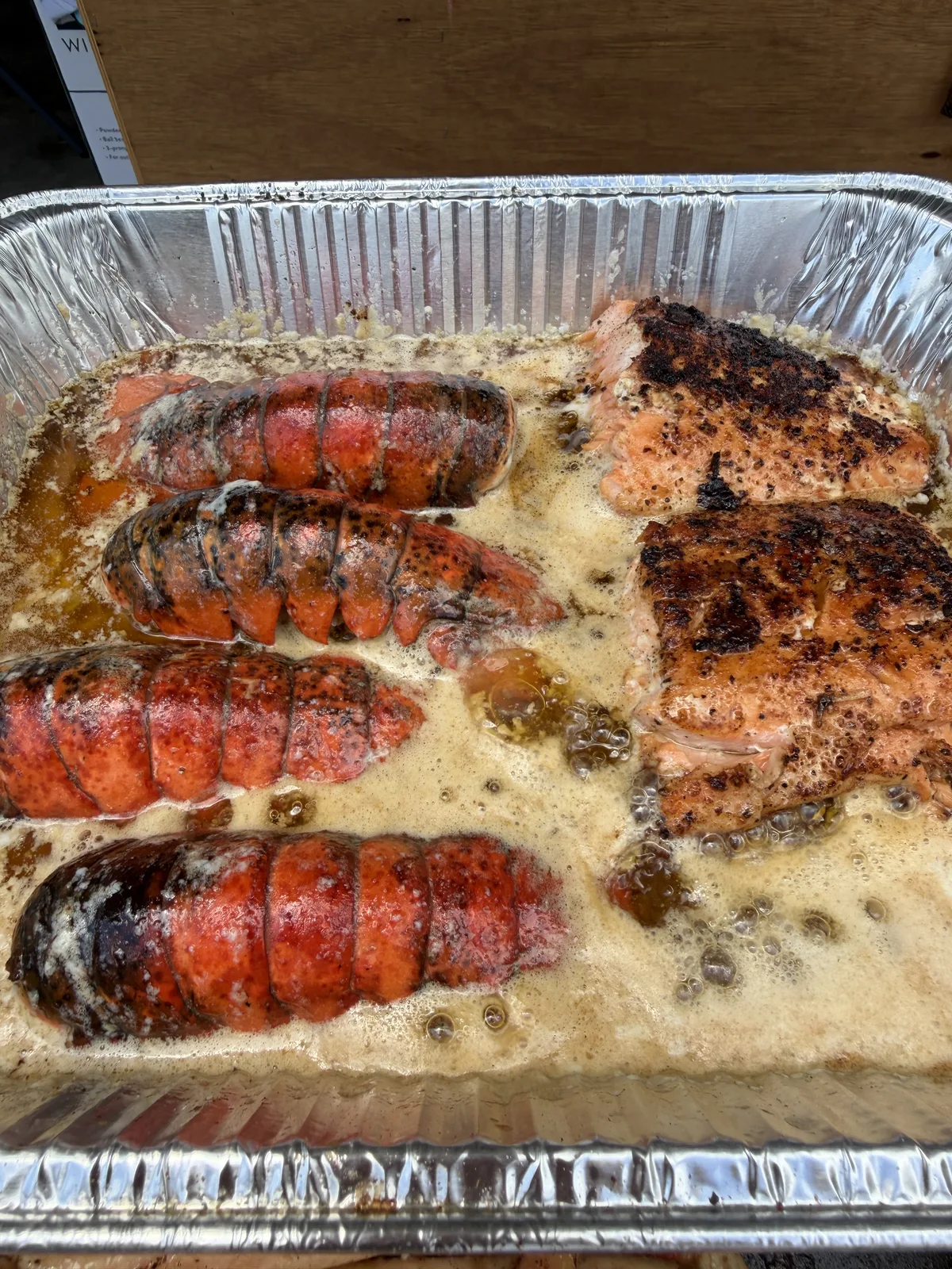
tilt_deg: -55.6
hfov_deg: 56.8
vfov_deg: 71.6
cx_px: 476
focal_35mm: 24
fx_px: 880
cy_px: 634
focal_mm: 2.22
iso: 40
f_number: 2.2
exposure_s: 1/596
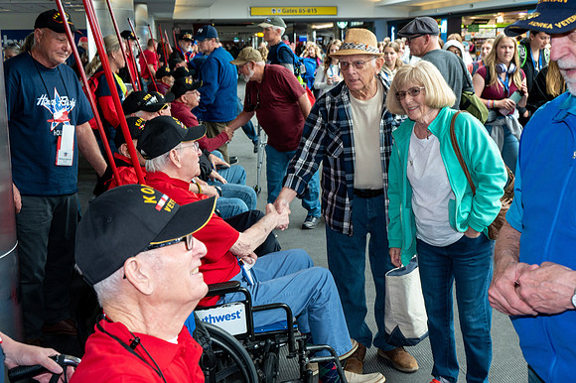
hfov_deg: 44.5
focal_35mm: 44
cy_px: 192
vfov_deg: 30.5
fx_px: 704
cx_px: 288
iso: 1800
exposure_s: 1/80
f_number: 8
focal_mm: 44
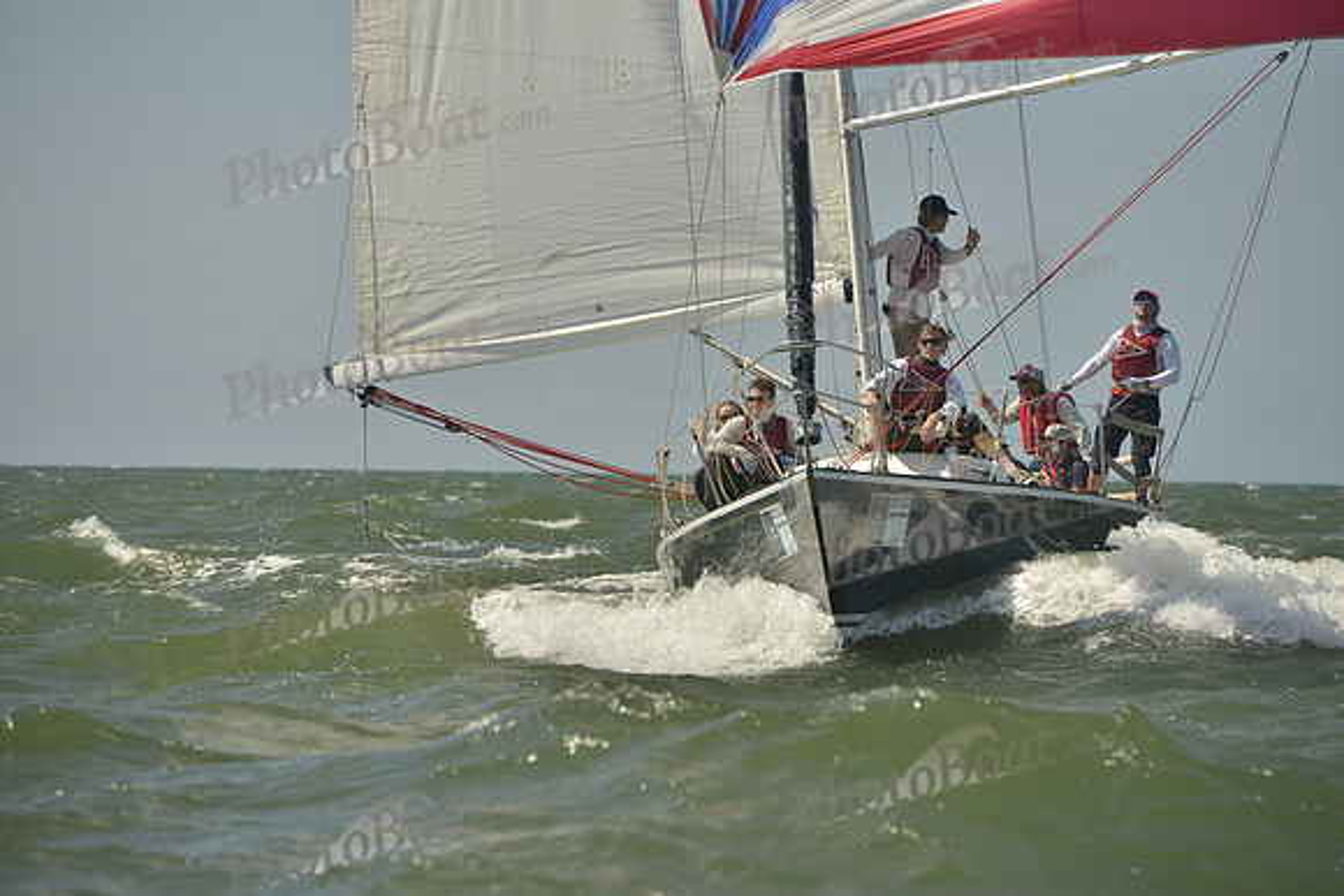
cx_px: 672
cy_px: 448
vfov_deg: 7.0
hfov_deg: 10.5
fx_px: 7281
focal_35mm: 195
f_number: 7.1
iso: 280
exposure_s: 1/1000
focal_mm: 195
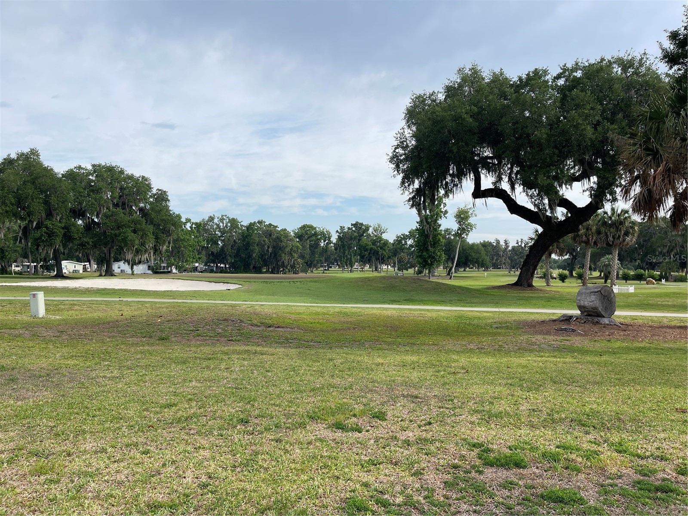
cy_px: 258
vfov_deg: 54.9
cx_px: 344
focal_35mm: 25
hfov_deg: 69.4
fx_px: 497
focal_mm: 5.1
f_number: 1.6
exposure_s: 1/2545
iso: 32
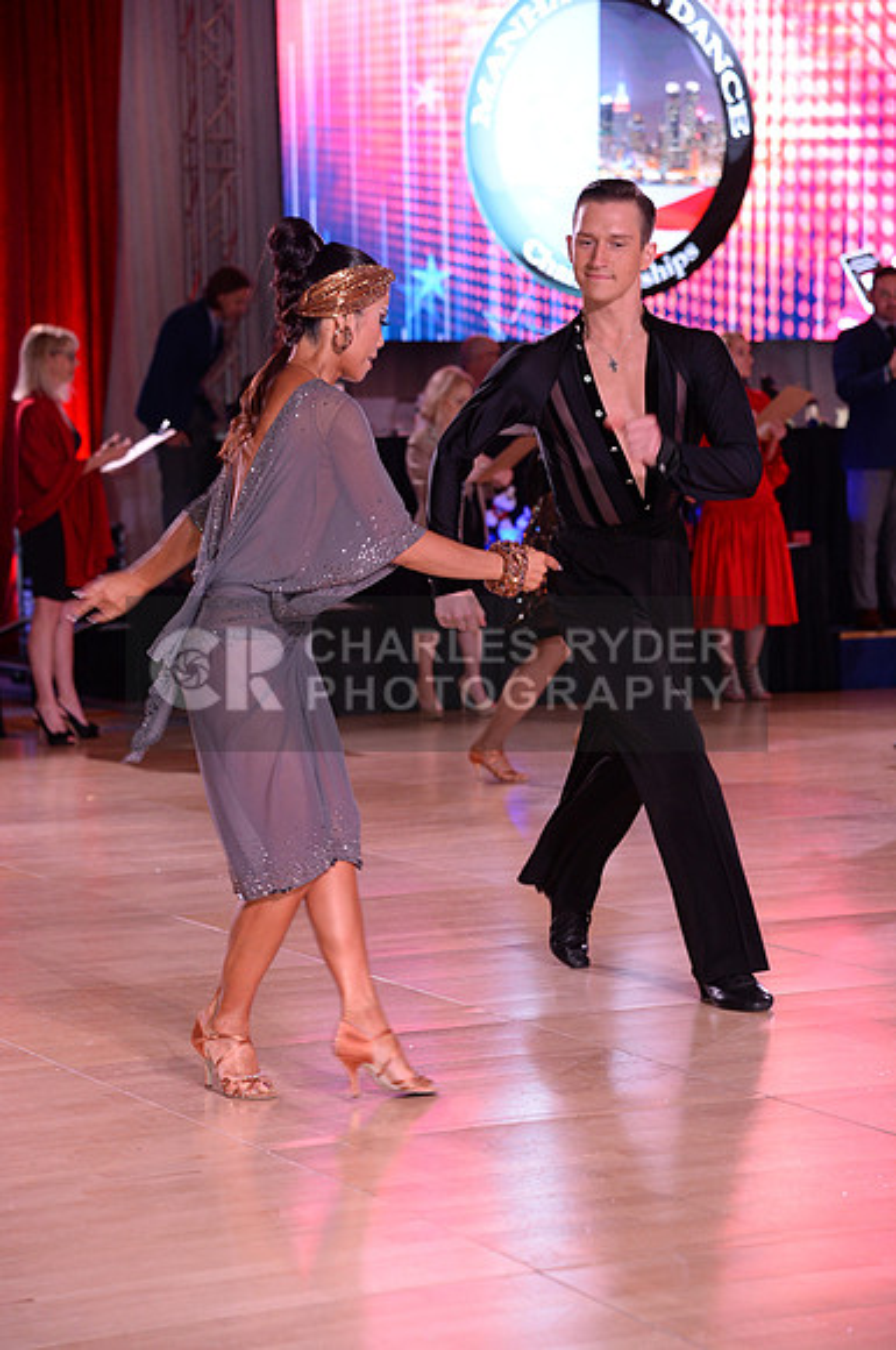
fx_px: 3445
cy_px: 675
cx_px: 448
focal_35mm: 92
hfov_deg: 14.8
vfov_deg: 22.2
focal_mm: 92
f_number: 5
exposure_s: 1/250
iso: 2000
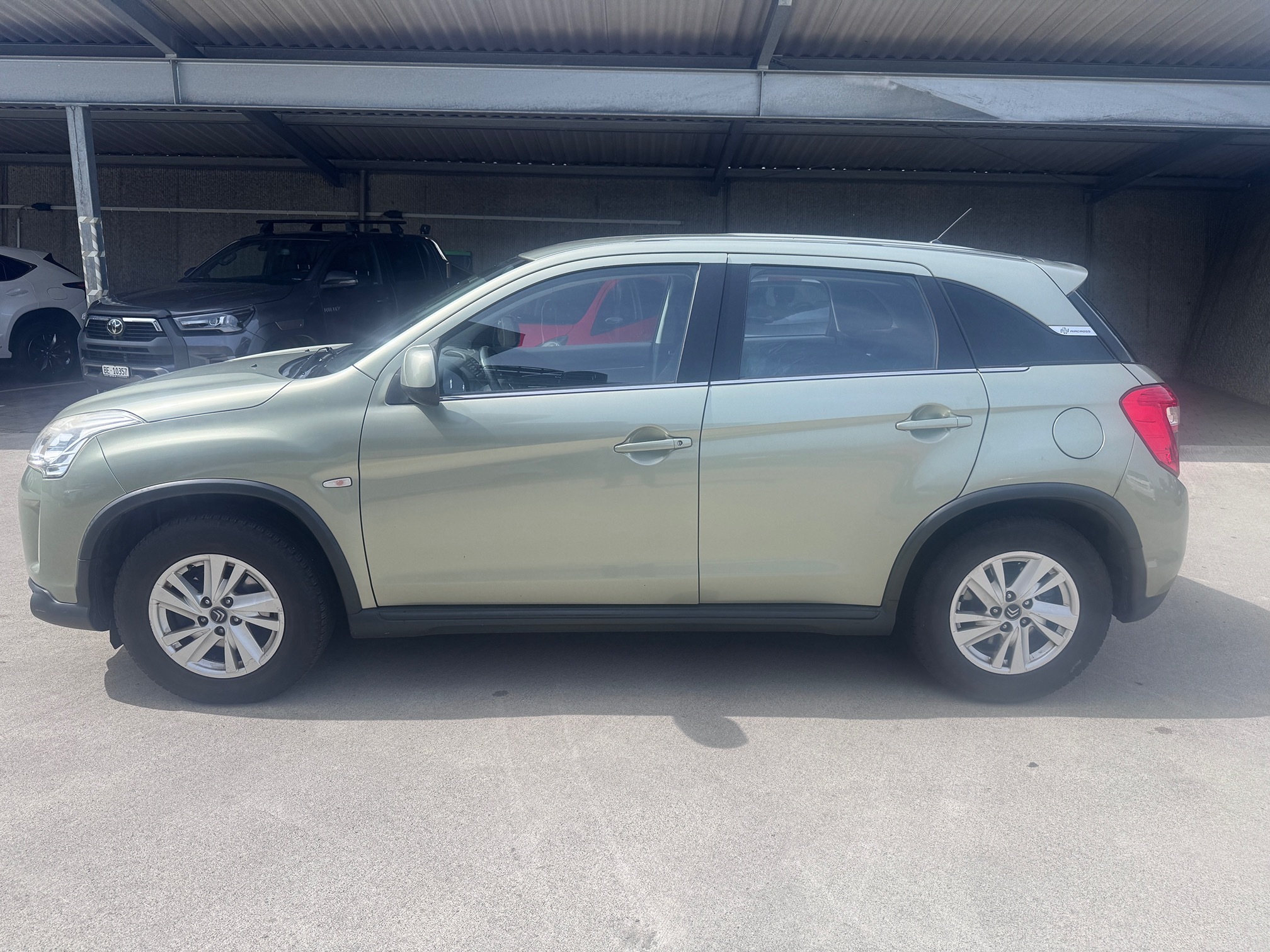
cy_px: 476
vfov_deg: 56.8
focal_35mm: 24
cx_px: 635
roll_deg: -1.0
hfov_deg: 71.6
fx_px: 881
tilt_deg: -12.5
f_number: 1.78
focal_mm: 6.76
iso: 80
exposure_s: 1/3247
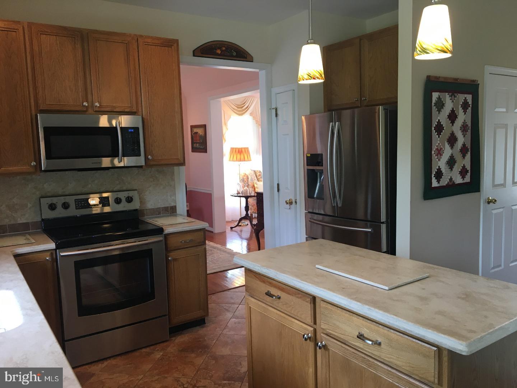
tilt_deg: -6.2
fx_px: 433
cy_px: 194
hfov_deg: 61.7
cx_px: 258
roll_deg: +1.9
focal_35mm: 29
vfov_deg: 48.2
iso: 64
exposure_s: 1/30
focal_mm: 4.15
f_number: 2.2
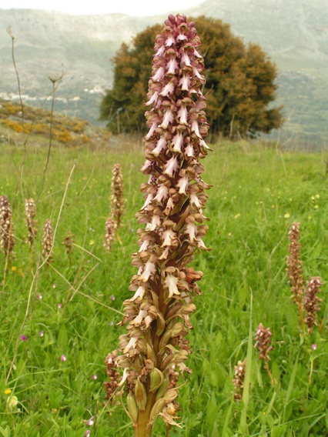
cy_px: 218
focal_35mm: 67
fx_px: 846
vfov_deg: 29.0
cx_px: 164
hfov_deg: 21.9
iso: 50
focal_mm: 11.1
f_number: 5.6
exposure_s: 1/100
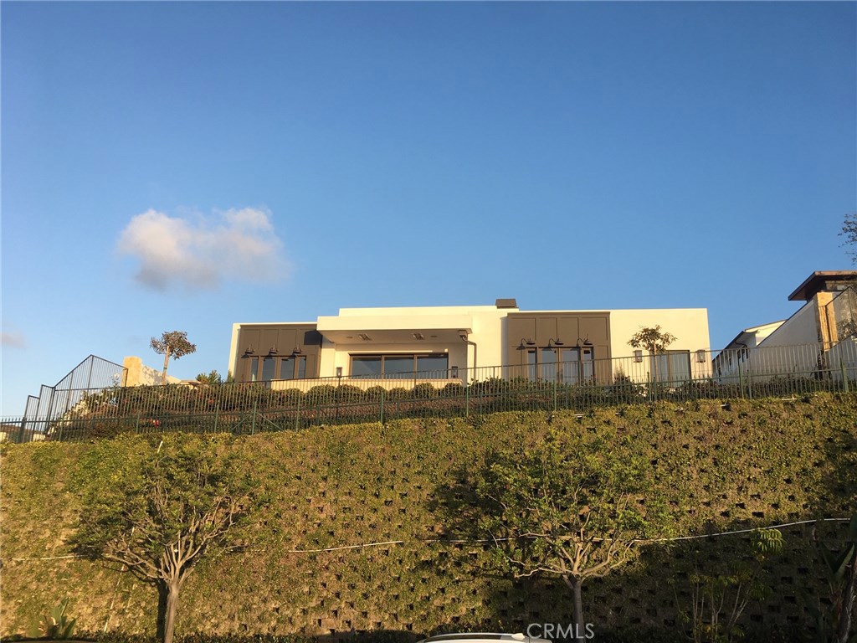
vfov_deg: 48.2
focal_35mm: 29
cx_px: 428
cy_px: 322
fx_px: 718
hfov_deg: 61.7
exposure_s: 1/836
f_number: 2.2
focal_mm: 4.15
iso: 25
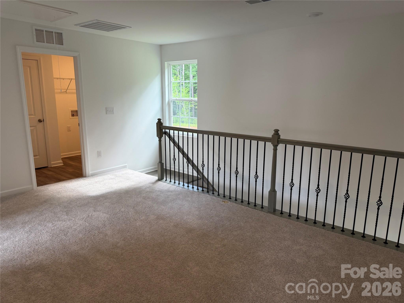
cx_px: 202
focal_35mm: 24
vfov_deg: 56.8
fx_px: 280
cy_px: 152
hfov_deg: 71.6
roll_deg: -0.4
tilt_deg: -10.4
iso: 160
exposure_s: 1/120
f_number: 1.78
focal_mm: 6.76
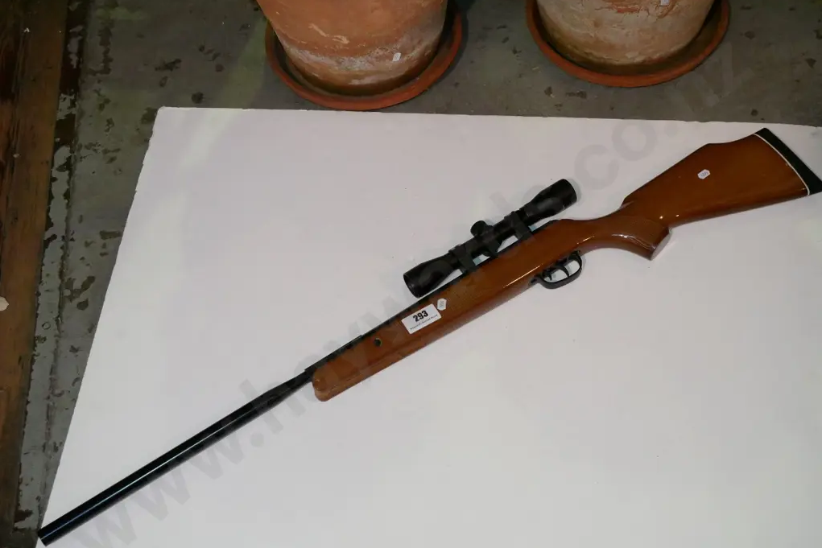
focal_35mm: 48
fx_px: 1096
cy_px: 305
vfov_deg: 28.1
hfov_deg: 41.1
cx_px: 411
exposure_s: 1/160
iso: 3200
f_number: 5.6
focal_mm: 23
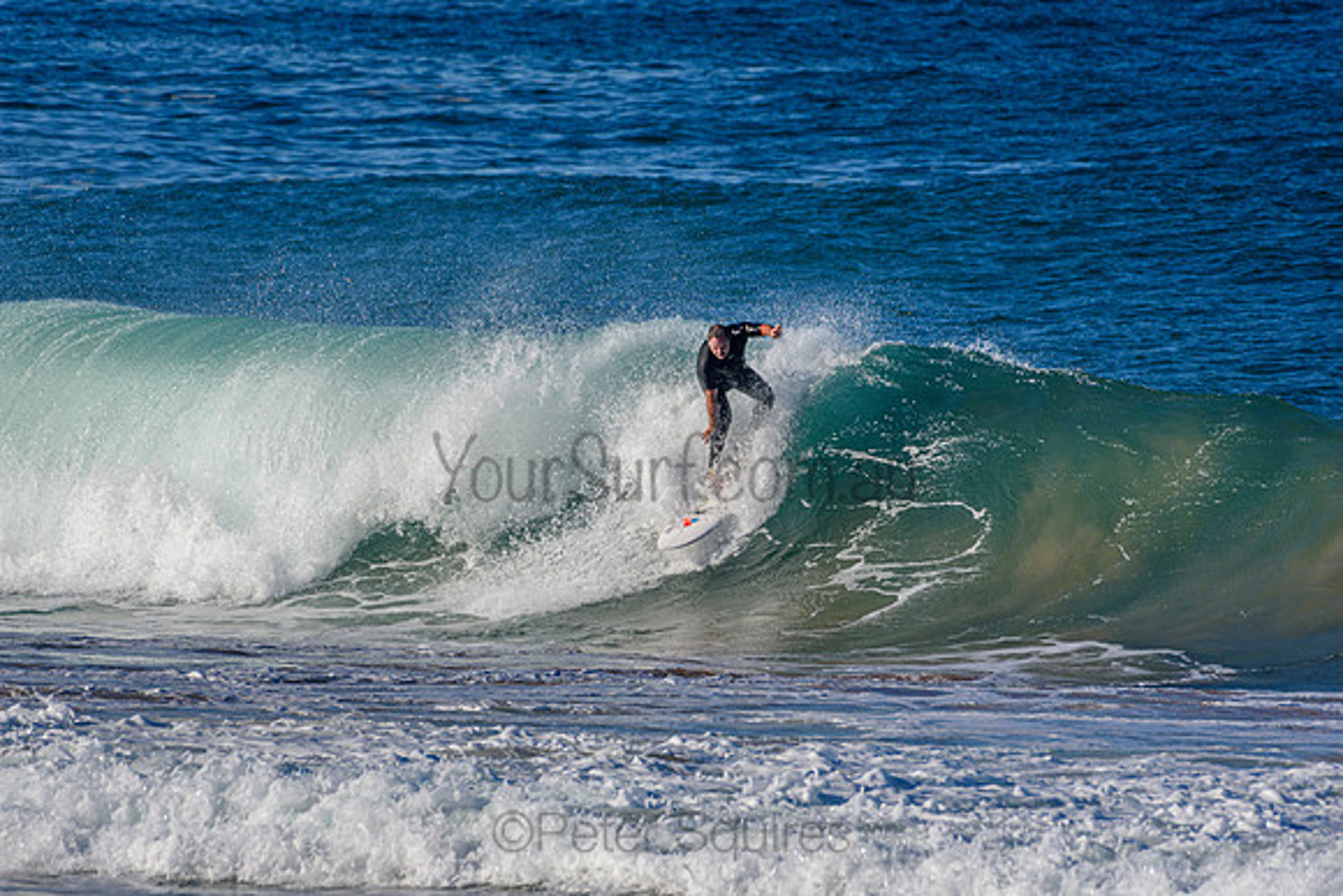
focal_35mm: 750
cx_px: 672
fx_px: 27984
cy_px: 448
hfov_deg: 2.7
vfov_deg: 1.8
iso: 220
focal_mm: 500
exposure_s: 1/2000
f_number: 5.6
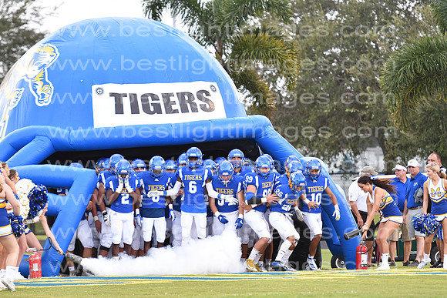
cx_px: 224
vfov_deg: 5.6
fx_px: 3074
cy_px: 149
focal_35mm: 248
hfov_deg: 8.3
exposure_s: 1/500
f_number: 3.2
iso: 800
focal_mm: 165
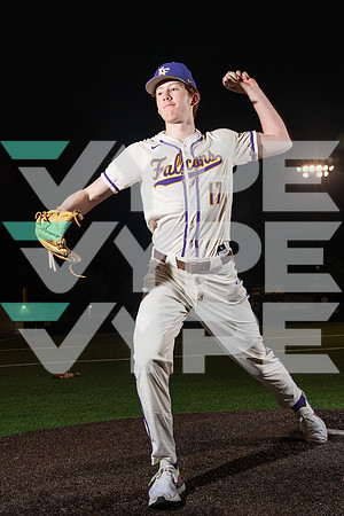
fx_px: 645
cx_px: 172
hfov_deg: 29.9
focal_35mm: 45
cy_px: 258
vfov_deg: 43.6
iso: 200
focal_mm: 45
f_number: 8
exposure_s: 1/125
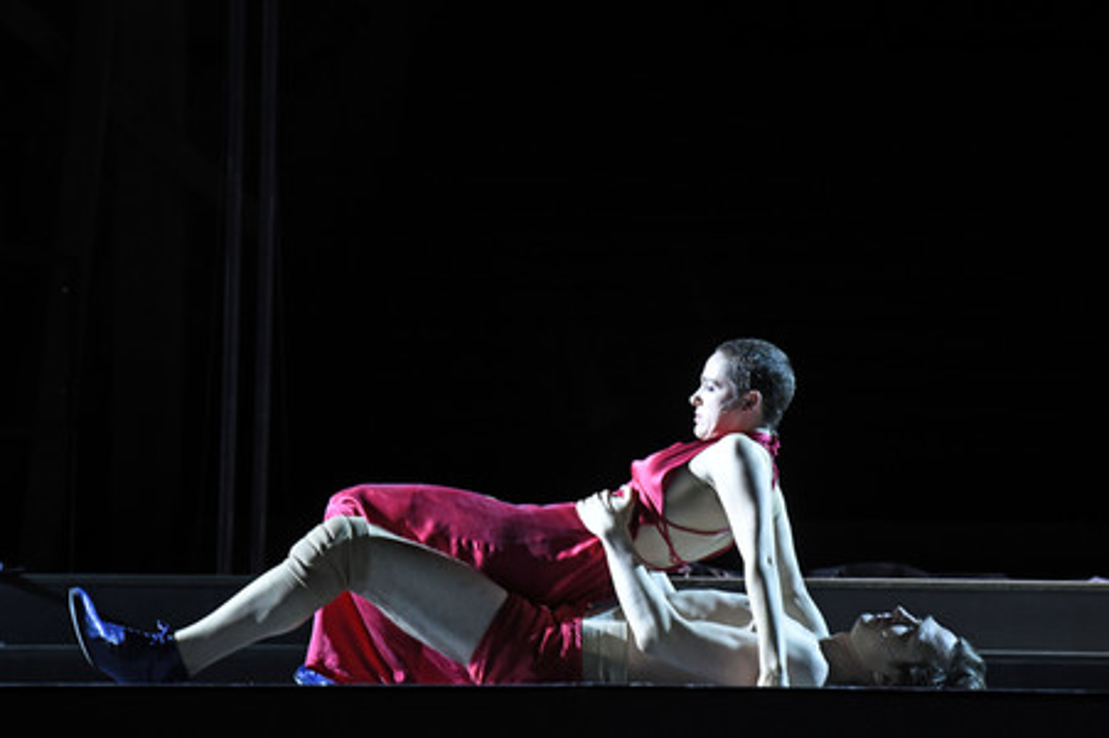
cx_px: 554
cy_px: 369
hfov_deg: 17.1
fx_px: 3694
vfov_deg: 11.4
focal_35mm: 120
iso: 1600
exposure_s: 1/80
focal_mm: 120
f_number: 5.6
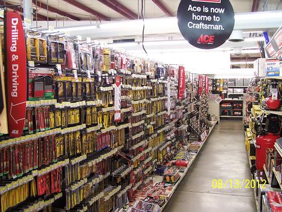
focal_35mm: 38
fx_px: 309
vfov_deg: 37.7
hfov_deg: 49.0
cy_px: 106
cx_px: 141
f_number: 2.8
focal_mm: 6.3
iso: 140
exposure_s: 1/25
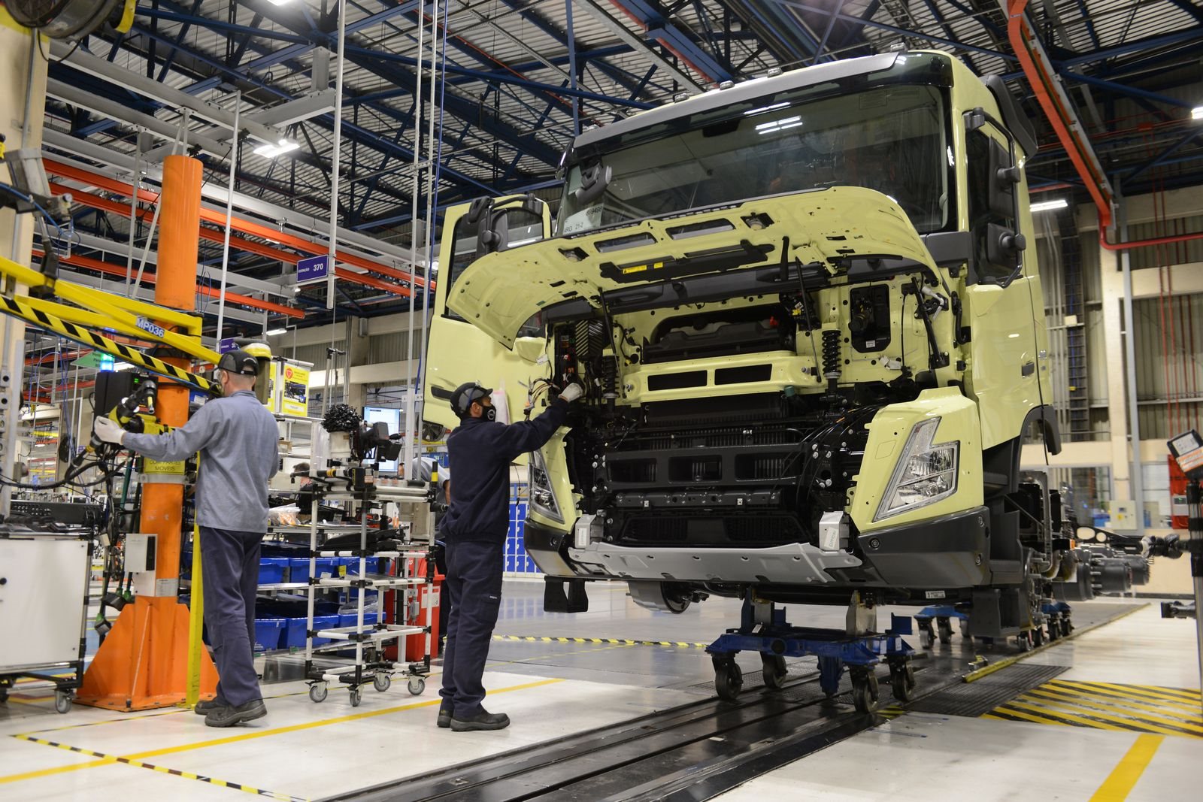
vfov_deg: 41.1
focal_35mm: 32
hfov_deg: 58.7
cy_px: 401
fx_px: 1069
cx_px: 602
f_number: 3.3
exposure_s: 1/60
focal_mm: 32
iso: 800
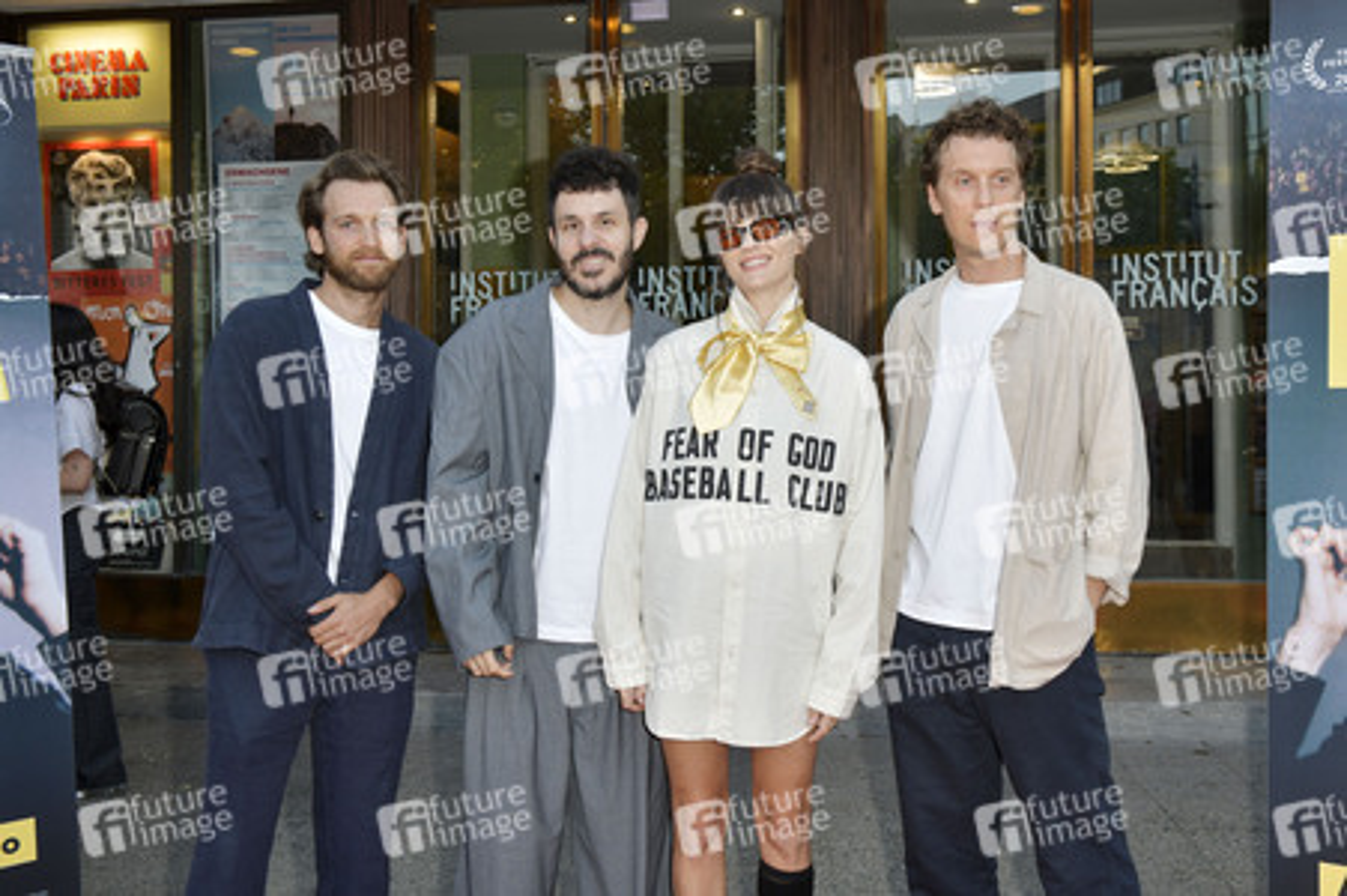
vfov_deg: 35.0
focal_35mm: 38
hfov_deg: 50.7
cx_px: 674
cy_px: 448
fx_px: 1421
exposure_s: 1/200
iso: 640
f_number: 6.3
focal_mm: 38
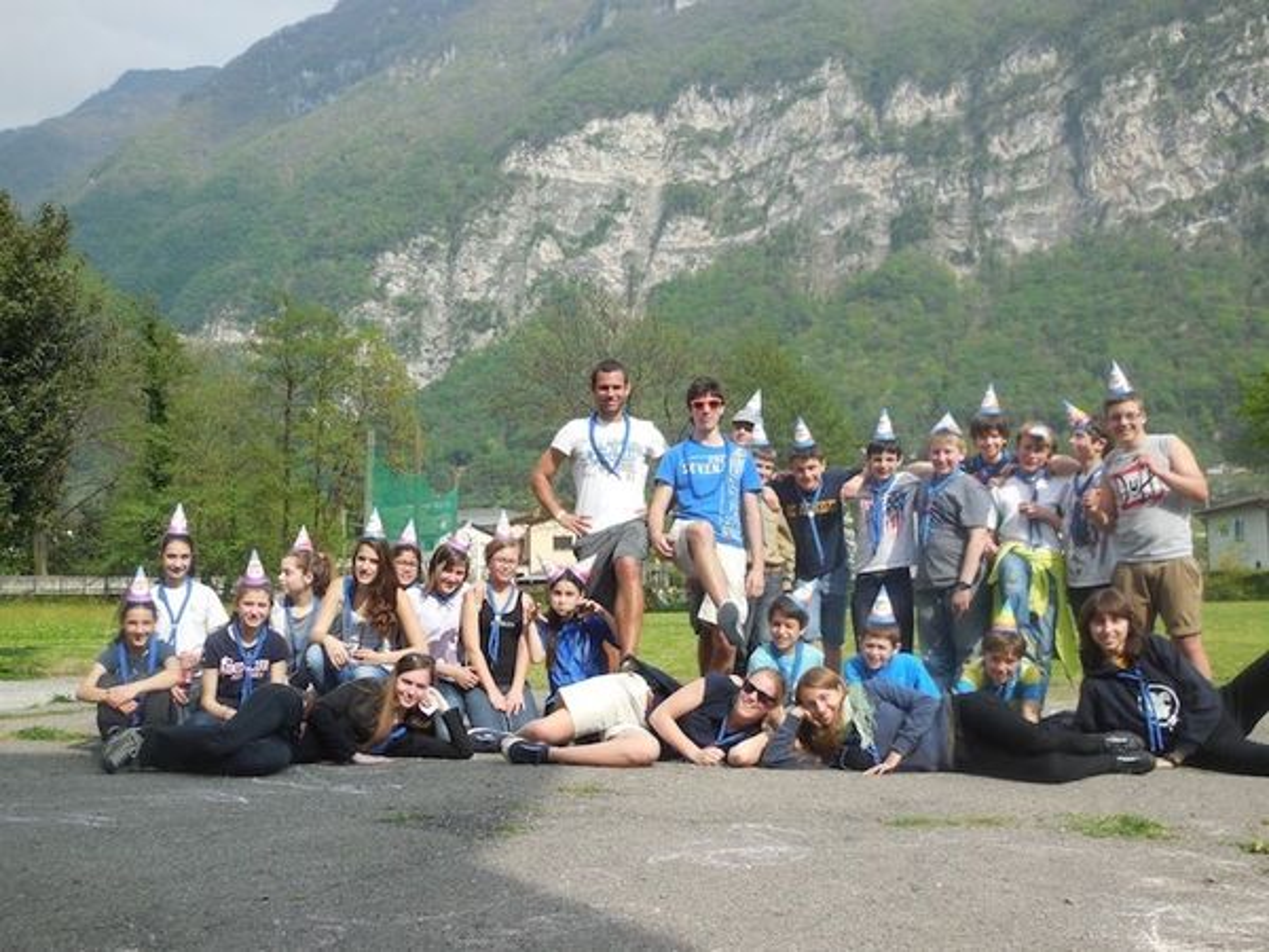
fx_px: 1466
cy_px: 476
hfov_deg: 46.8
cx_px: 634
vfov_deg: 36.0
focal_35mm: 40
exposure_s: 1/1000
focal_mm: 7.1
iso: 125
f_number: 3.6
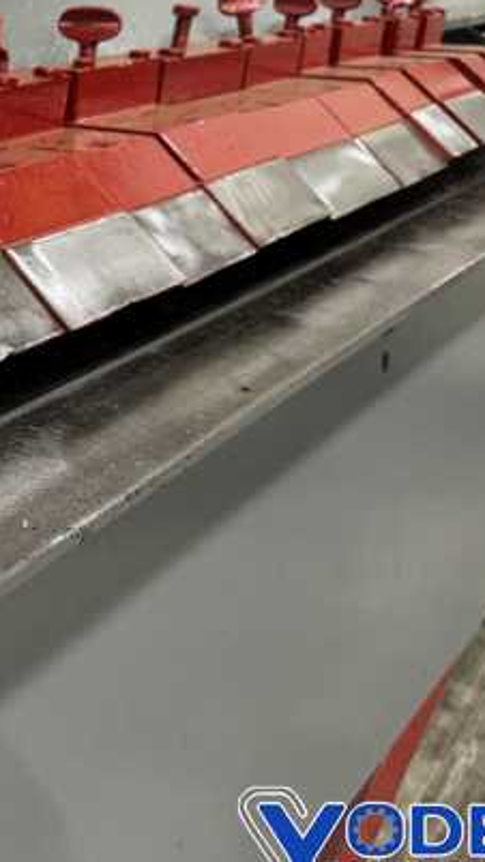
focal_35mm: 52
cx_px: -242
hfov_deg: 19.9
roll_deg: -1.5
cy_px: 313
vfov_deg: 39.6
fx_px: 1189
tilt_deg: -18.4
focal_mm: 6.76
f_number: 1.78
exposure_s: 1/60
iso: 160
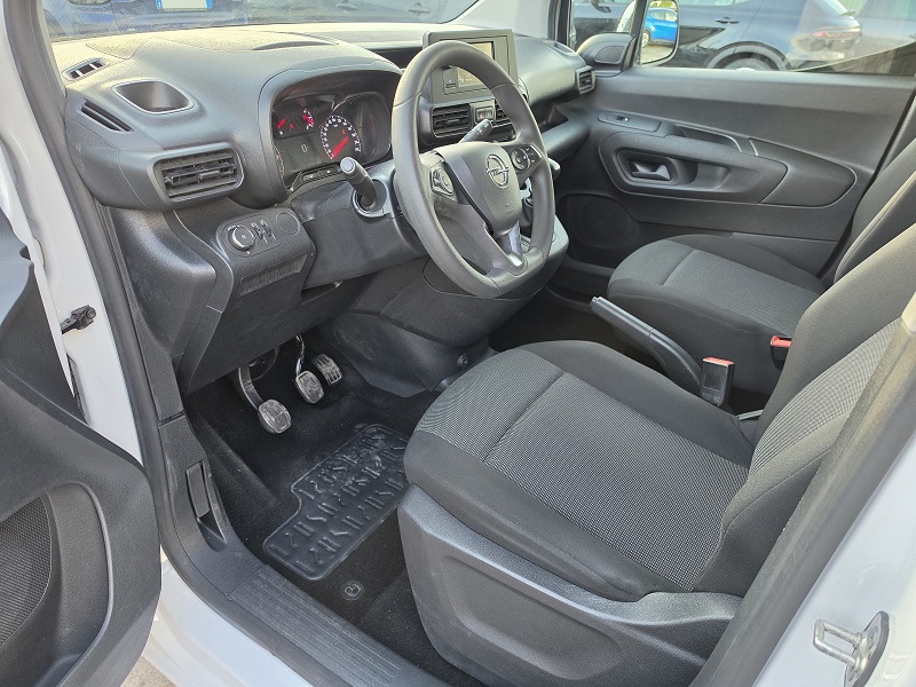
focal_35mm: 23
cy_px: 344
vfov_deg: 58.9
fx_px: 609
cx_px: 458
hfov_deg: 73.9
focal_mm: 6.5
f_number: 1.4
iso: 125
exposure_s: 1/180
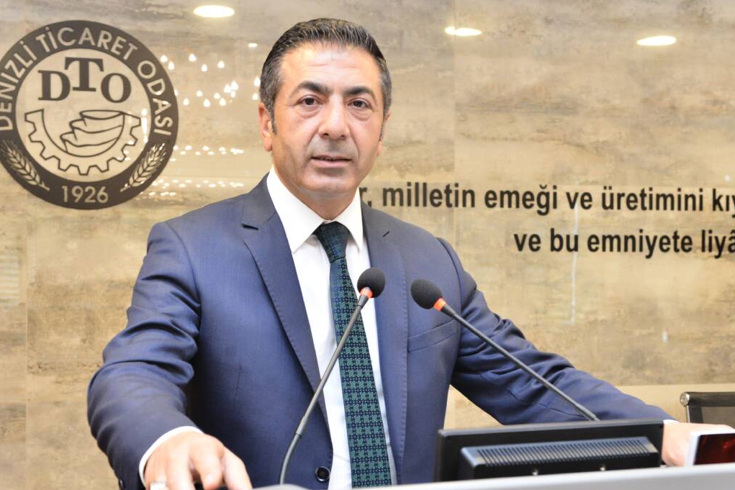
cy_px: 271
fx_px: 960
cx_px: 354
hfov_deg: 41.9
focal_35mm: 47
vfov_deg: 28.6
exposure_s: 1/60
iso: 2800
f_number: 6.3
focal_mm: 40
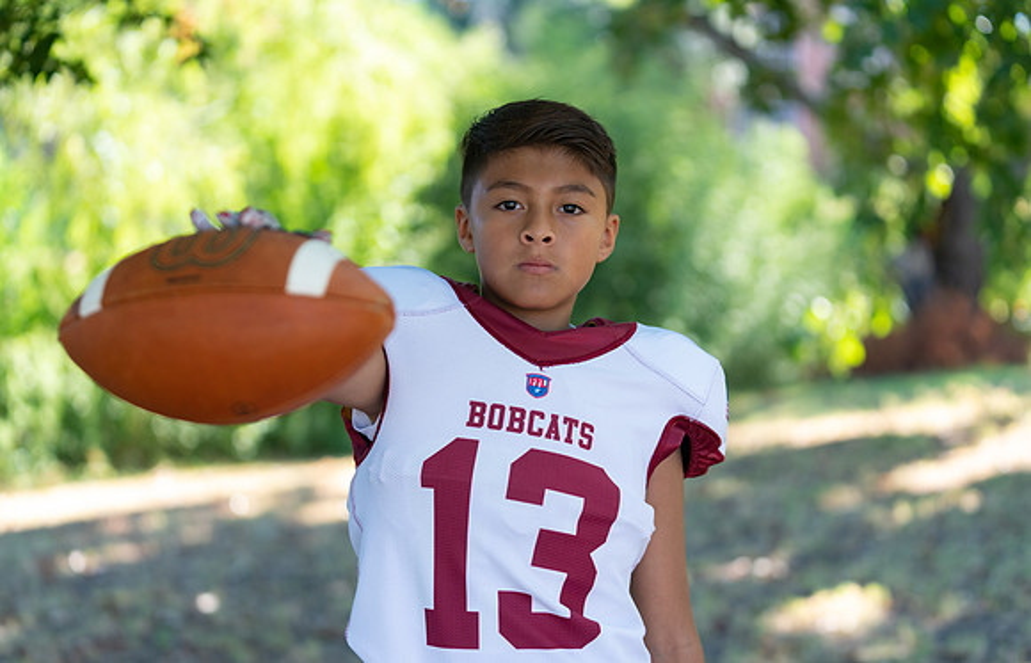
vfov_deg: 18.5
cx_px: 515
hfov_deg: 28.4
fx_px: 2040
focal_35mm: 72
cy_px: 343
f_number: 2.8
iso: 200
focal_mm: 70
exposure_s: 1/320
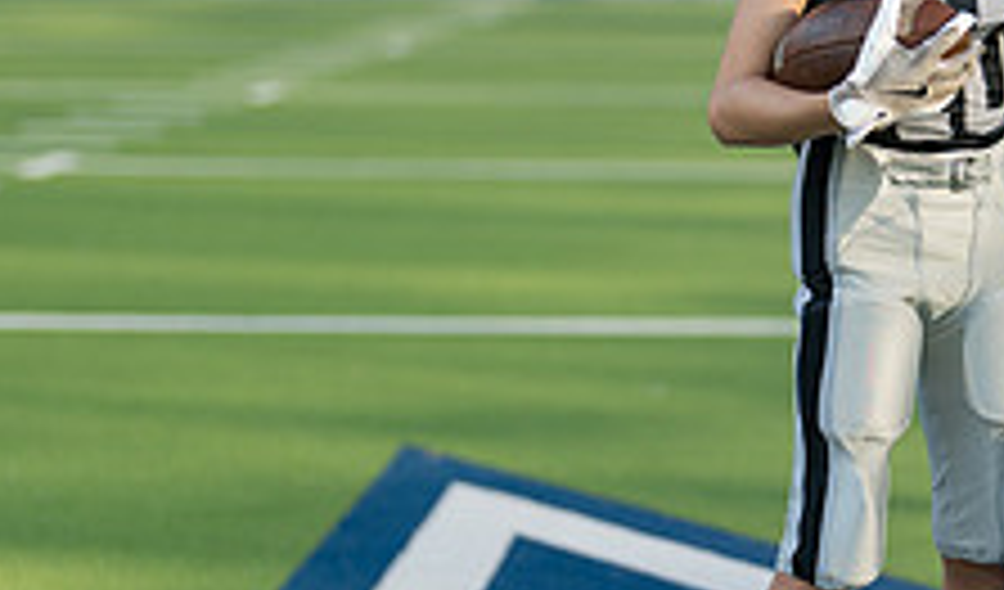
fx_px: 3633
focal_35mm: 135
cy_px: 318
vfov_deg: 9.3
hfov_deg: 15.5
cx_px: 936
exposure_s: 1/2500
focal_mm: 50
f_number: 1.2
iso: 100
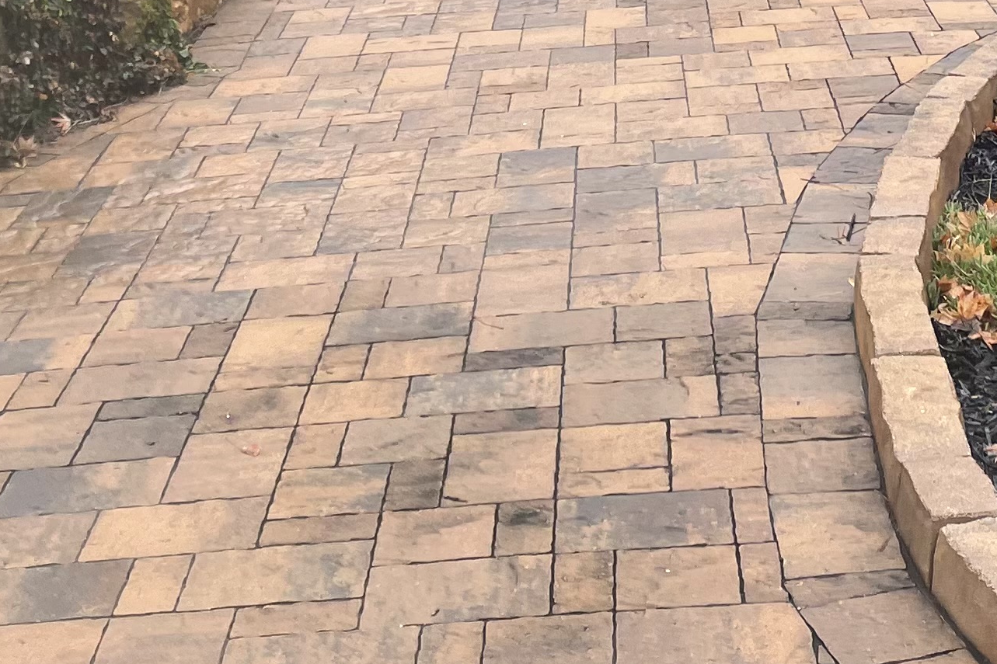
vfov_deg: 14.8
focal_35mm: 85
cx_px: 679
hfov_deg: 23.8
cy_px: -363
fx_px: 2354
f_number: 1.6
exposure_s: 1/121
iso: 50
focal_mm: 4.2
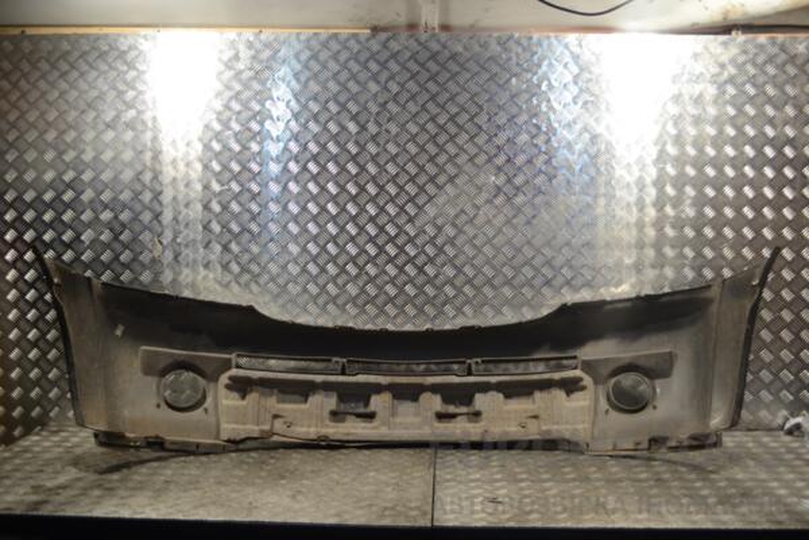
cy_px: 270
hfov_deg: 49.6
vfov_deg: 34.2
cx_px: 404
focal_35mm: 39
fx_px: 876
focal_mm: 26
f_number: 4.2
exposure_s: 1/30
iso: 100
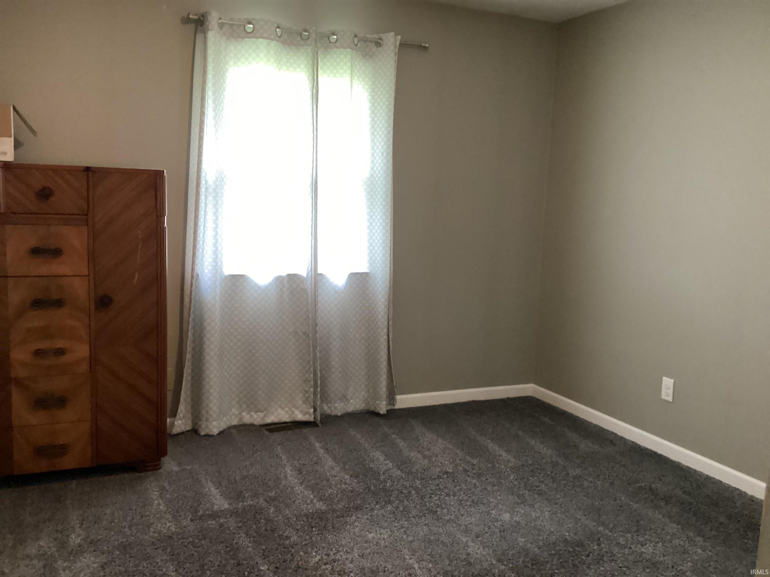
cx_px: 385
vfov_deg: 45.4
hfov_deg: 58.4
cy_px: 288
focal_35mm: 31
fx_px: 690
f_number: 2.4
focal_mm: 3.3
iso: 800
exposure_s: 1/15
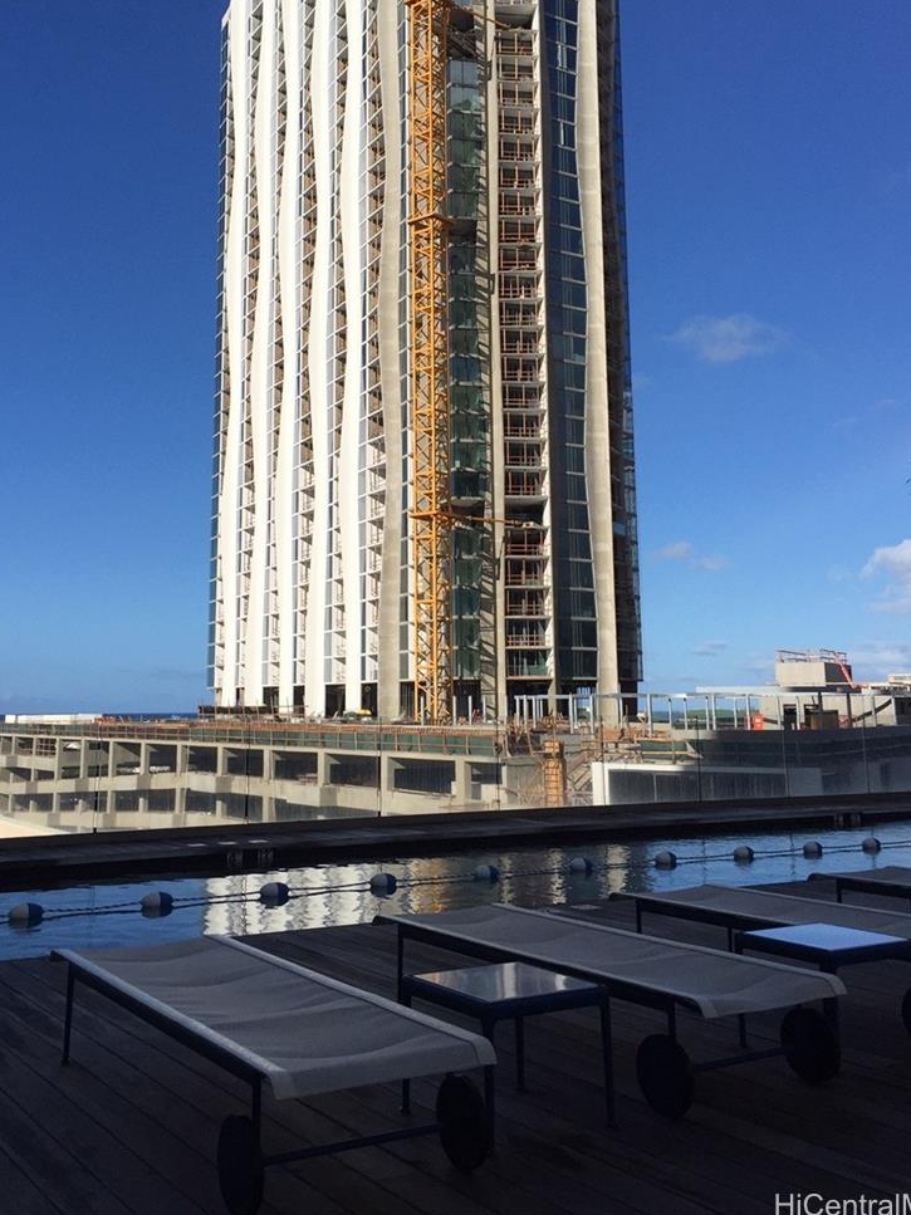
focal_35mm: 36
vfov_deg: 50.9
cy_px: 464
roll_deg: +0.0
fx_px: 1264
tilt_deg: +12.3
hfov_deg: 39.6
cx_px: 395
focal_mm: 4.15
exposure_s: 1/4950
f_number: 2.2
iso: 32
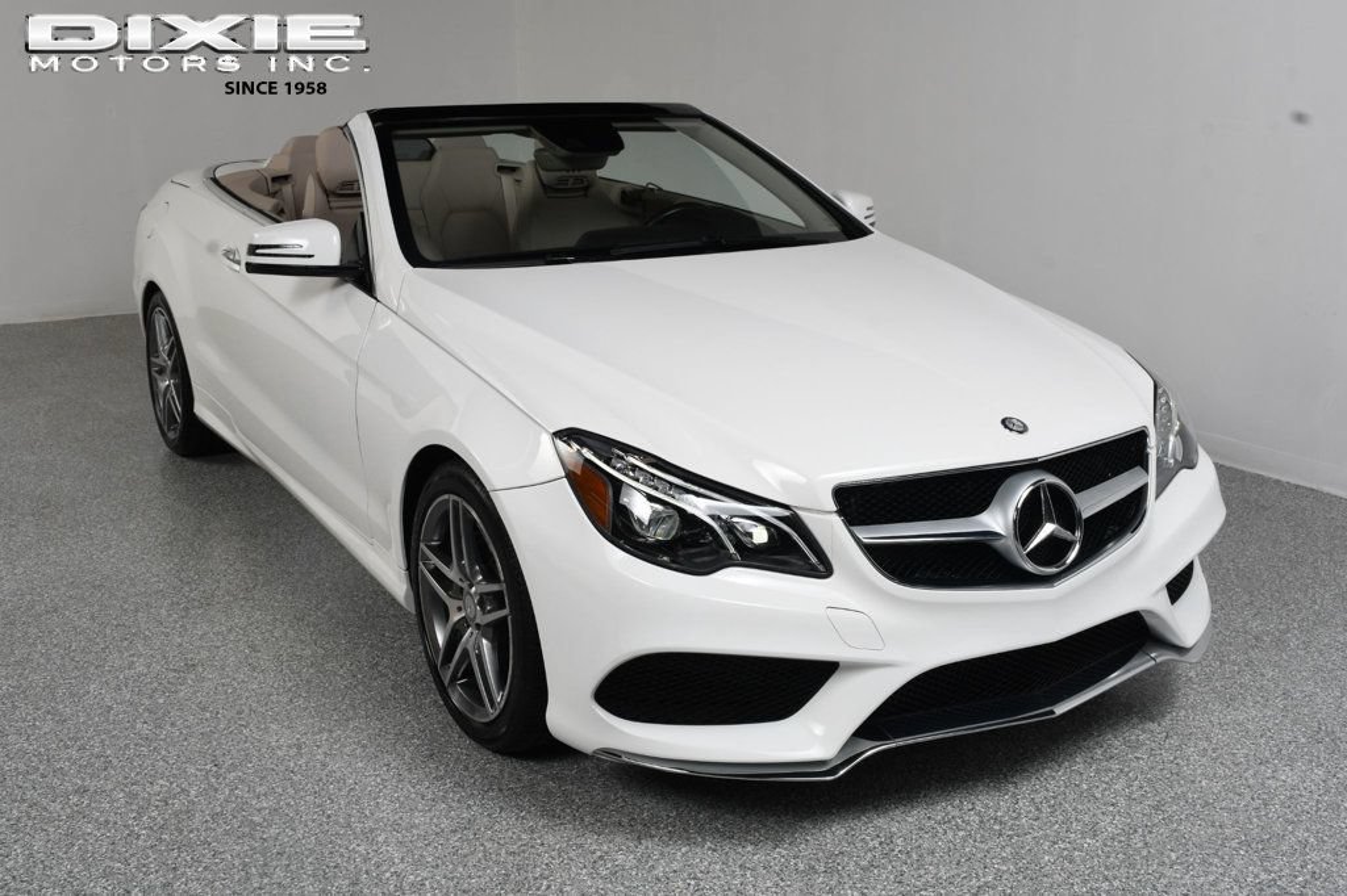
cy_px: 448
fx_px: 1459
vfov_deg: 34.2
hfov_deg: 49.6
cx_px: 674
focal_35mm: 39
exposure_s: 1/160
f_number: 13
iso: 100
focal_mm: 26
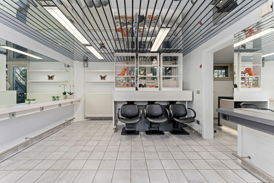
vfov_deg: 78.1
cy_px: 92
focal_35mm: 15
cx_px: 137
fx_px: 113
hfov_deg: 101.1
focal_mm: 14.8
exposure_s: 1/2.5
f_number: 11
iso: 250
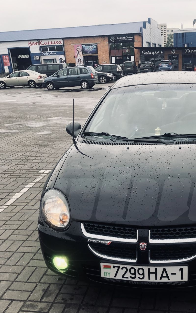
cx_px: 139
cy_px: 194
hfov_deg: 33.9
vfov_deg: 52.2
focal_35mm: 37
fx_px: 316
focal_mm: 4
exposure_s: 1/157
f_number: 1.8
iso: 20
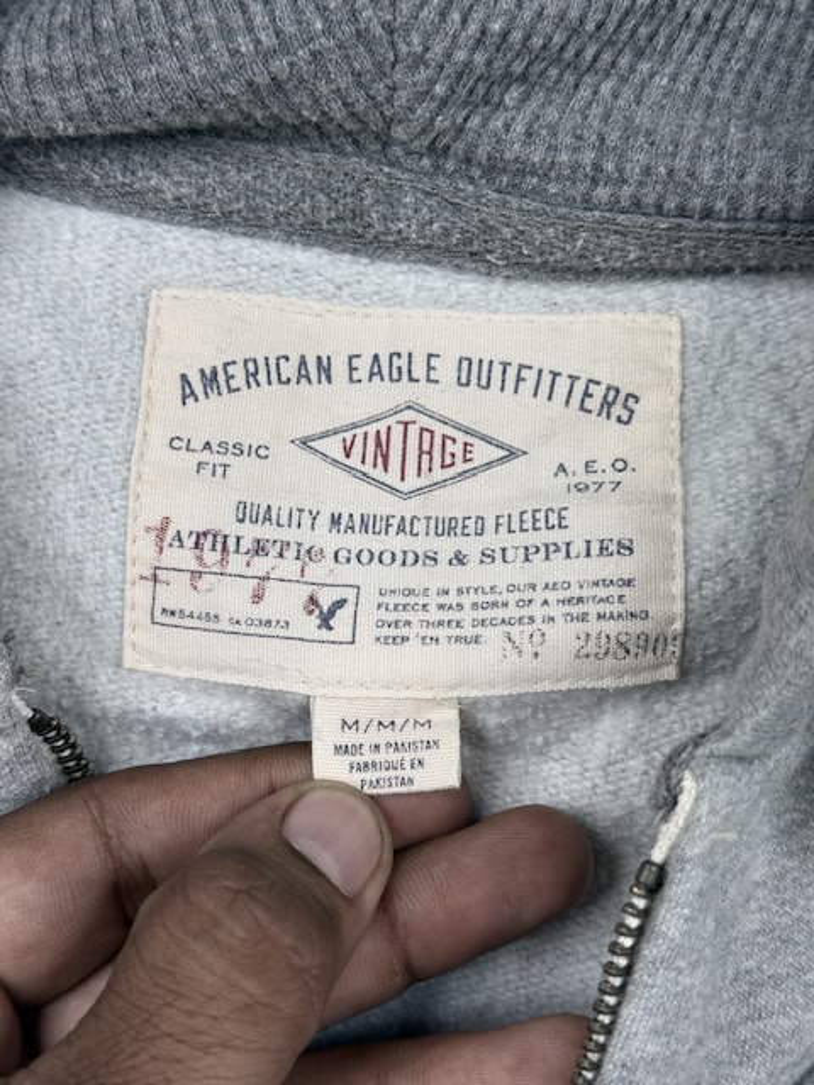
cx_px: 407
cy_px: 542
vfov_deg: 39.7
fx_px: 1505
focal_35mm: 48
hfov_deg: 30.3
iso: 50
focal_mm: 6.76
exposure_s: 1/221
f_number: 1.78
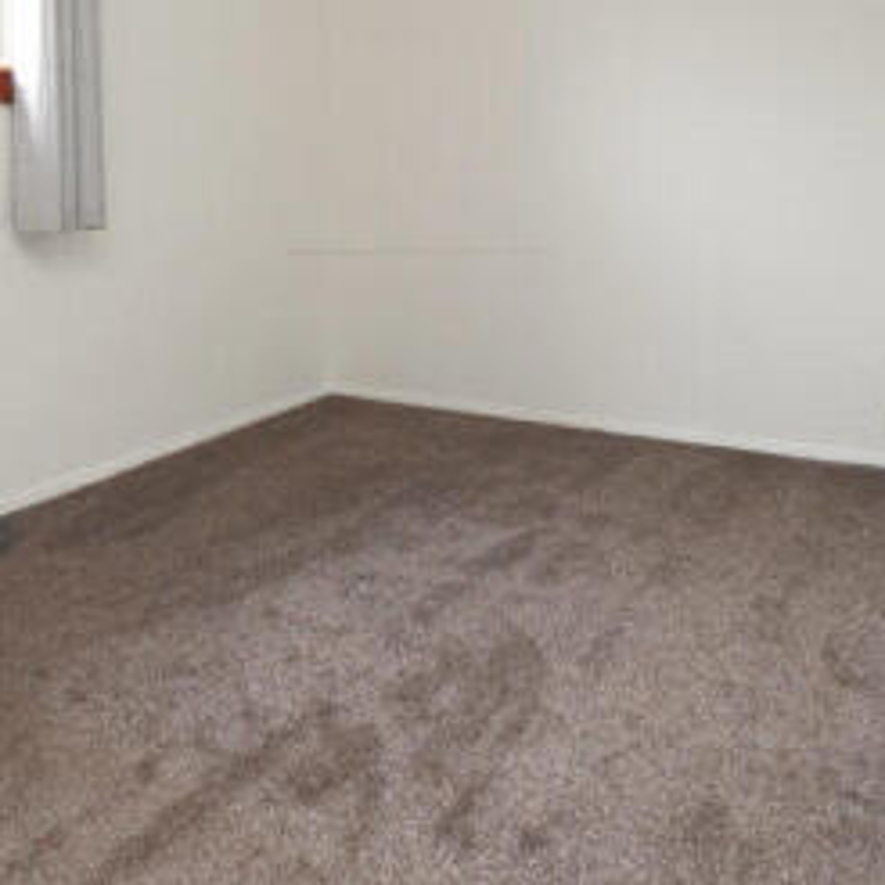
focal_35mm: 34
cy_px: 153
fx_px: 983
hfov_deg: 47.6
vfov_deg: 45.5
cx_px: 286
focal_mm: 10
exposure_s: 1/160
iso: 1250
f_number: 4
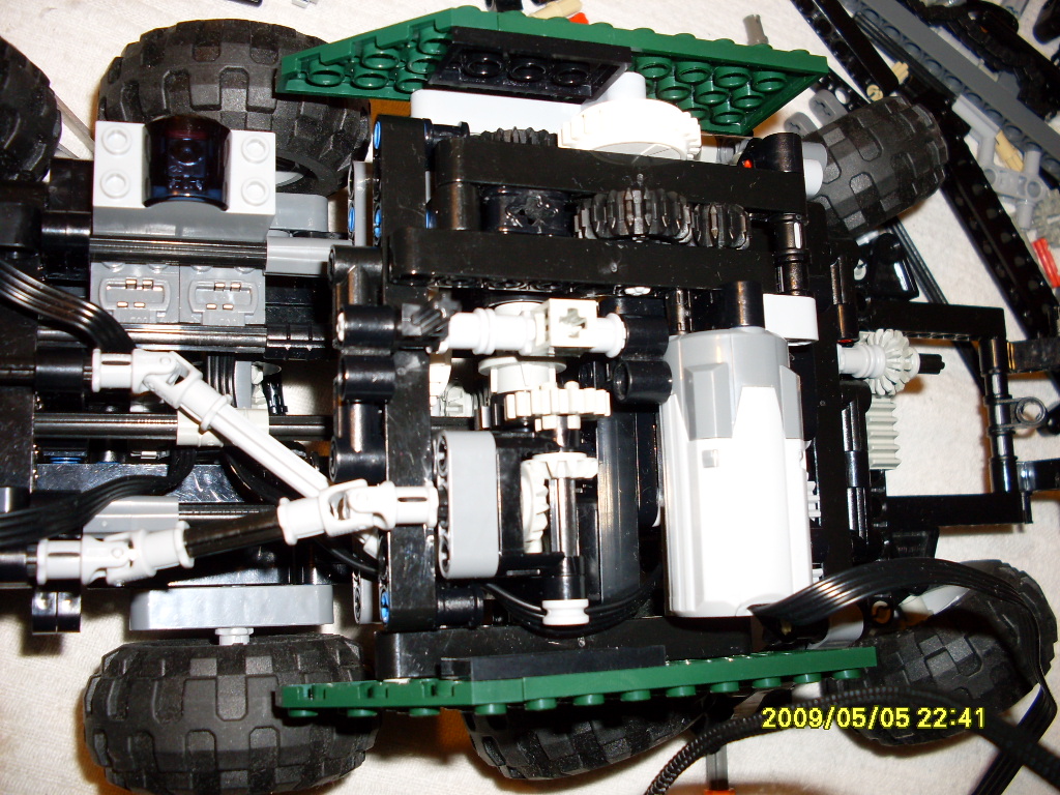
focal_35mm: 38
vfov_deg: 37.7
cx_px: 530
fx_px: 1164
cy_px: 398
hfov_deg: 49.0
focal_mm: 6.3
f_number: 2.8
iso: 100
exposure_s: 1/45
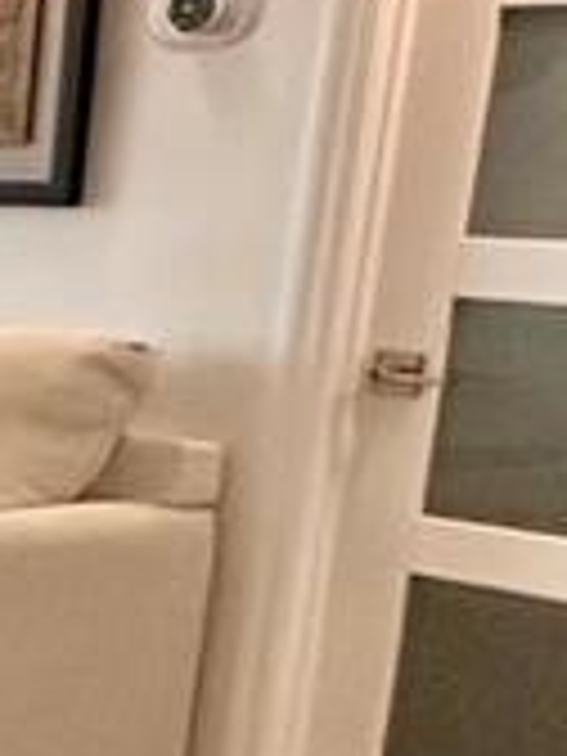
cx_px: -1260
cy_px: 544
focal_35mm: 100
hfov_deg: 9.9
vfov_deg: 19.5
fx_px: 2184
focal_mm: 2.22
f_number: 2.2
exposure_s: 1/60
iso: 200
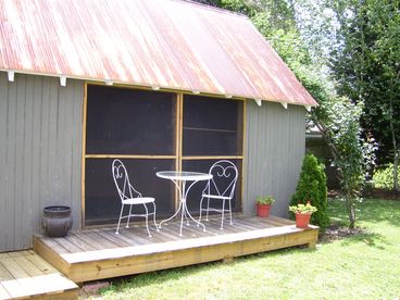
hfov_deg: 50.1
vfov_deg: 38.7
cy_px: 150
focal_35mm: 37
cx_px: 200
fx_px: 428
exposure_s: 1/350
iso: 80
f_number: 2.7
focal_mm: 6
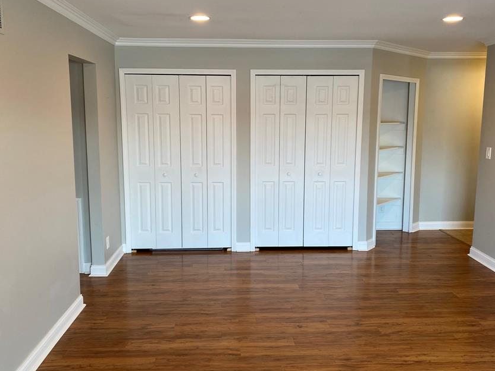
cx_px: 256
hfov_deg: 56.8
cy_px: 184
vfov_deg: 44.2
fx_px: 458
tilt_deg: -8.7
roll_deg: +0.5
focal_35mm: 32
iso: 100
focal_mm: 4.25
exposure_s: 1/120
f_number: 1.8
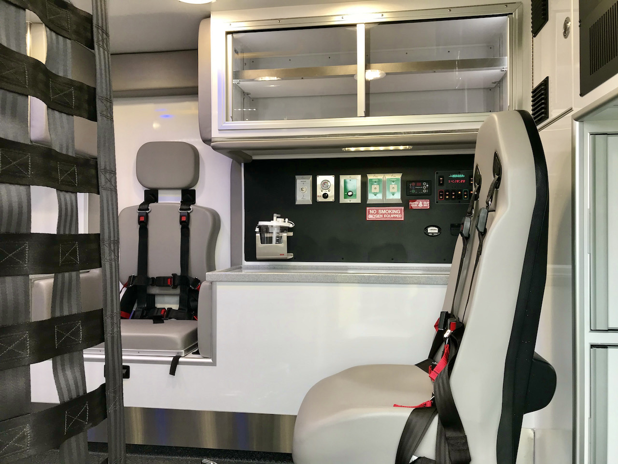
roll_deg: +0.5
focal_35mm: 28
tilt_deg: -2.2
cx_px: 309
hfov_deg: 63.4
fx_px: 500
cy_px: 232
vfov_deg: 49.7
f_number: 1.8
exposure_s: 1/90
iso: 25
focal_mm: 3.99
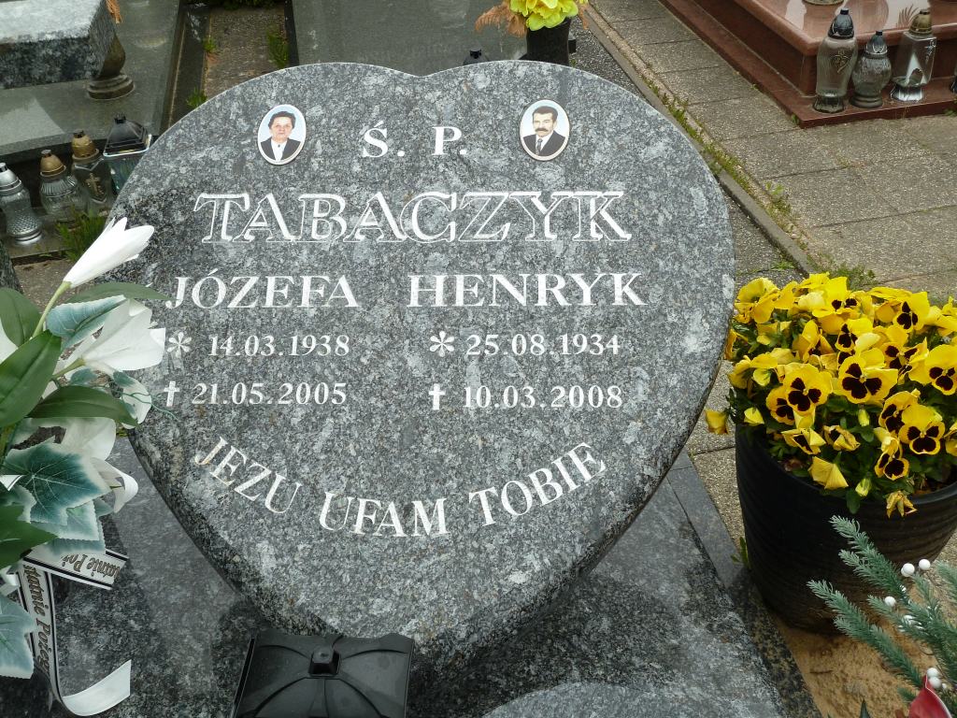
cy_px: 359
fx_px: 968
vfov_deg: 40.7
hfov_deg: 52.6
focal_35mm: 35
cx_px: 478
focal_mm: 5.7
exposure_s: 1/400
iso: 80
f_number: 4
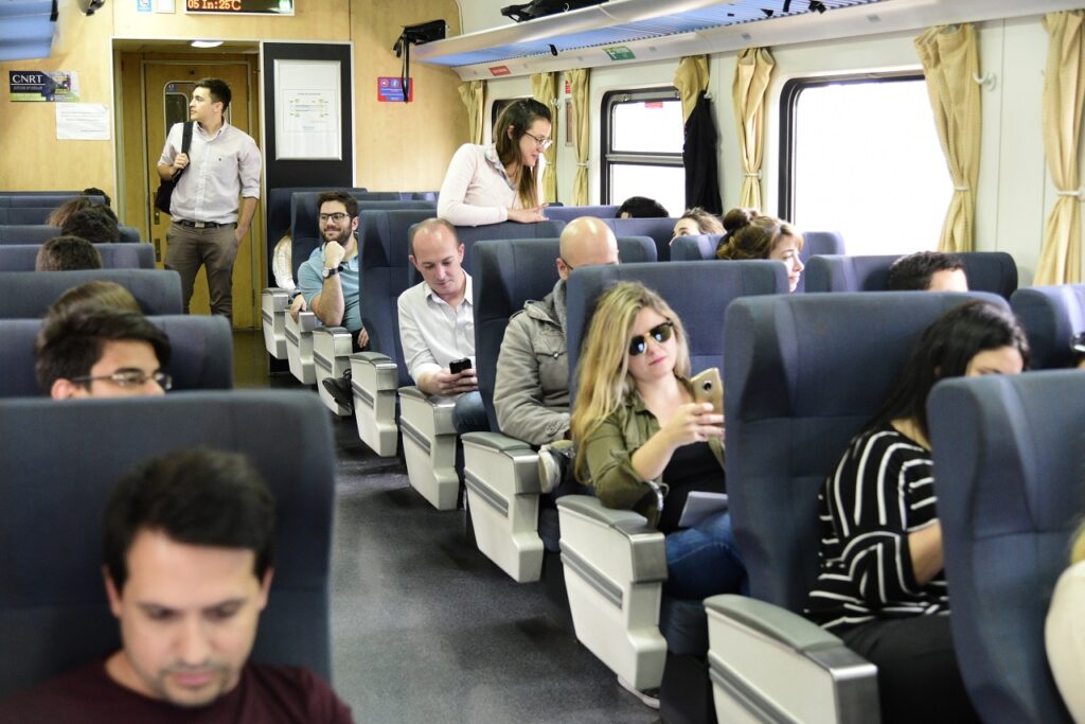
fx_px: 1507
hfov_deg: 39.6
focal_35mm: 50
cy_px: 362
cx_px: 542
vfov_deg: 27.0
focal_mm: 50
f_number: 4
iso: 3200
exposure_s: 1/50
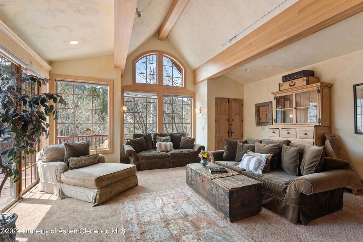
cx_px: 182
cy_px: 121
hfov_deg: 93.3
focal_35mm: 17
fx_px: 171
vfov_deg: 70.5
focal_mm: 17
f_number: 7.1
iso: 400
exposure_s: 1/10
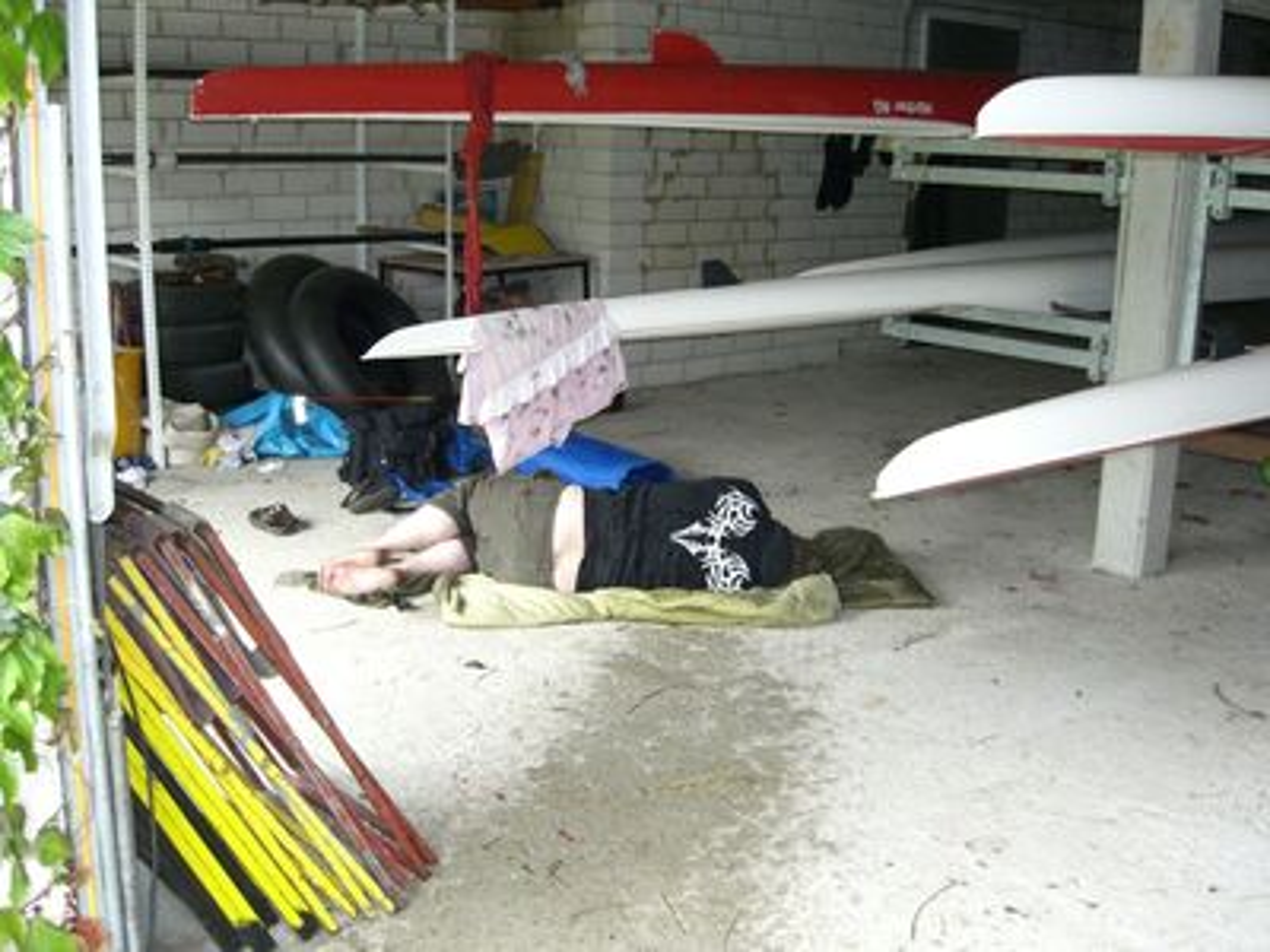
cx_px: 635
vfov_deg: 37.7
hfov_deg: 49.0
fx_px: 1394
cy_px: 476
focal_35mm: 38
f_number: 2.8
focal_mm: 7.9
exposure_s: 1/80
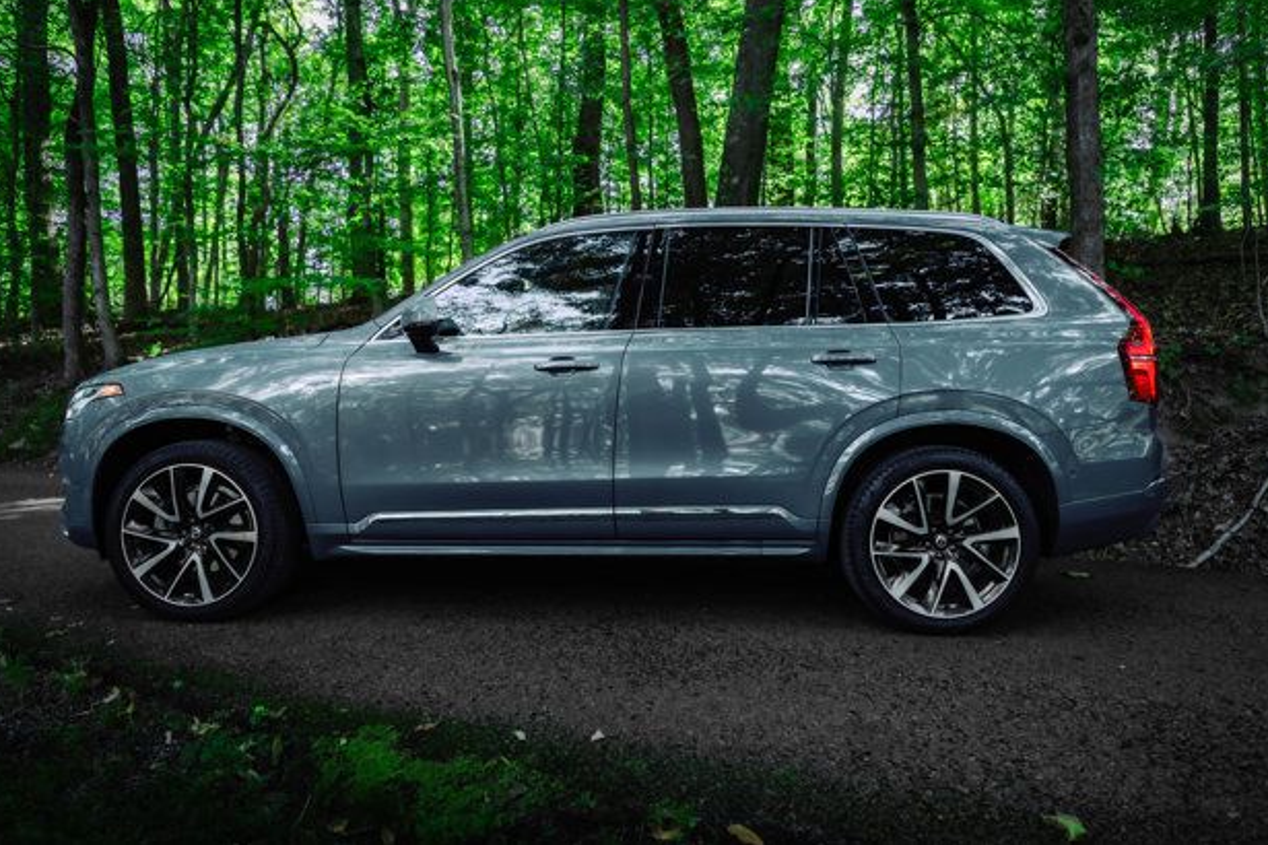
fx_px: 880
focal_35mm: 25
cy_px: 407
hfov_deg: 71.5
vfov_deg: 51.3
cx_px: 631
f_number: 2.8
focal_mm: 24
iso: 500
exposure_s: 1/200
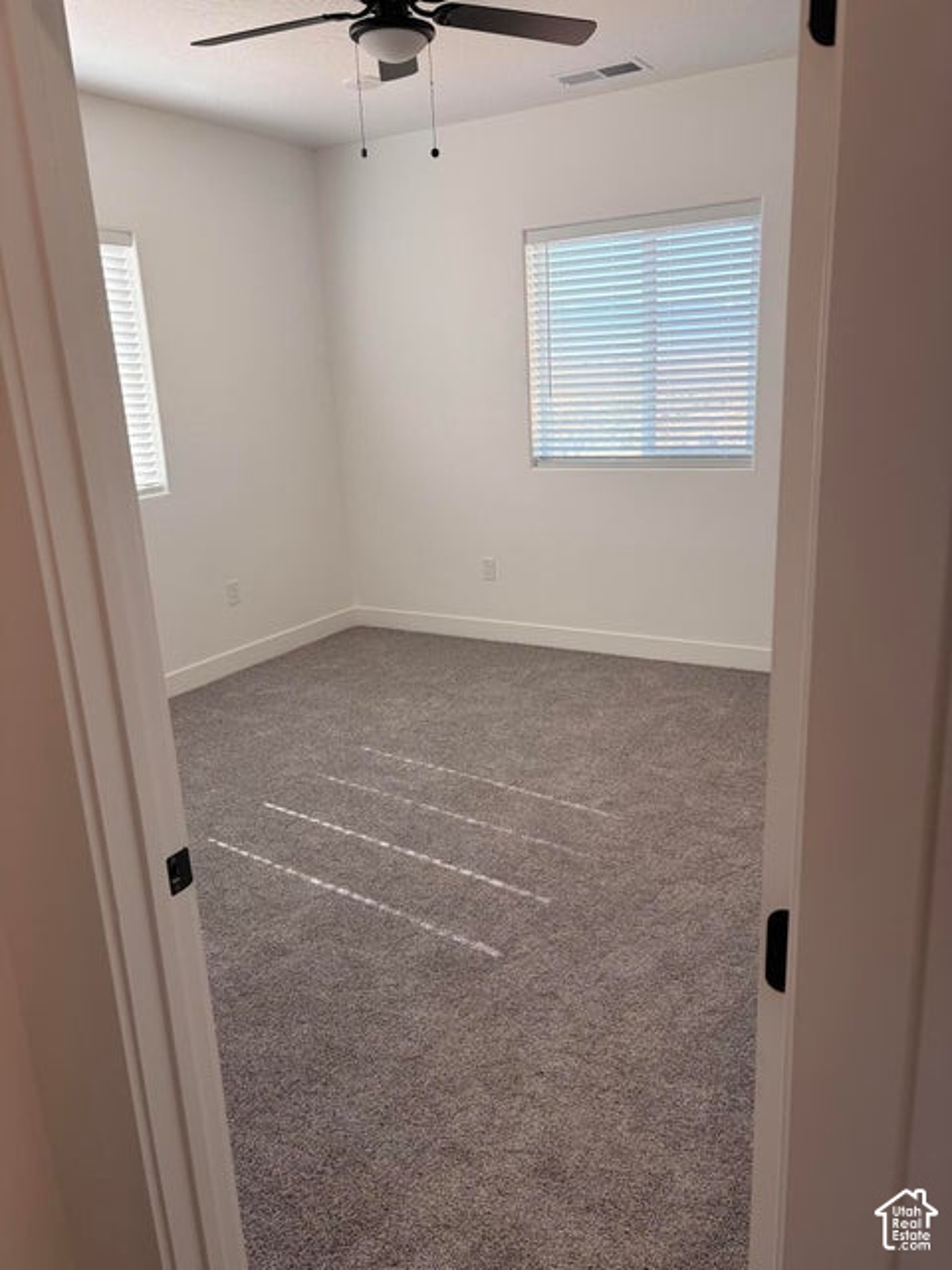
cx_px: 476
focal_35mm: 26
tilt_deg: -16.3
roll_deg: +1.9
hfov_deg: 53.1
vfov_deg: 67.3
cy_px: 635
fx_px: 953
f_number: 1.6
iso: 50
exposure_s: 1/261
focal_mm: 5.96
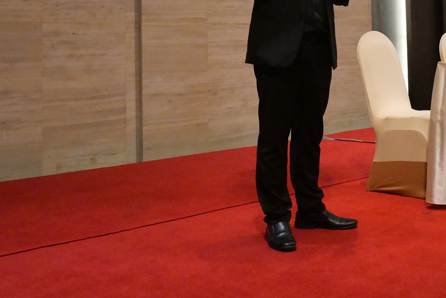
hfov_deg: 36.1
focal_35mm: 54
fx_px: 669
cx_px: 328
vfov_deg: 23.9
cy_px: -8
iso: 3200
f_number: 4.5
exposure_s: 1/160
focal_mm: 12
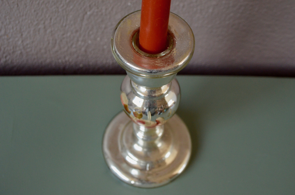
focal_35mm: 39
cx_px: 148
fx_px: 319
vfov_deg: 34.1
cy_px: 98
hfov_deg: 49.6
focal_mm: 26
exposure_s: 1/125
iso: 1250
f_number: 5.6
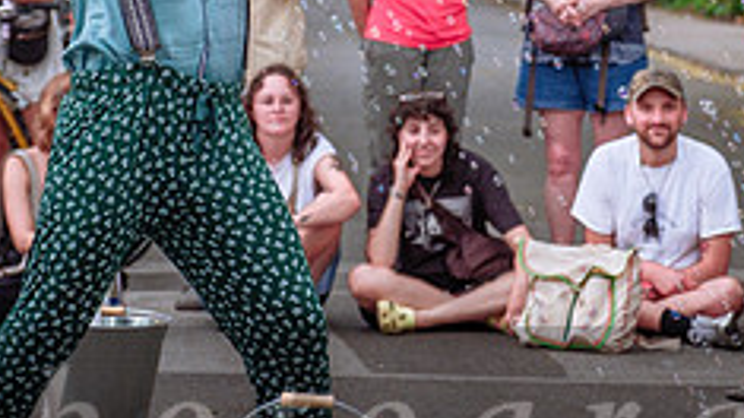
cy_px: -2
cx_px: 465
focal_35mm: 219
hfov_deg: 9.8
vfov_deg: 5.5
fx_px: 4319
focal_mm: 55
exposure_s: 1/250
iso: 500
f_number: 2.8
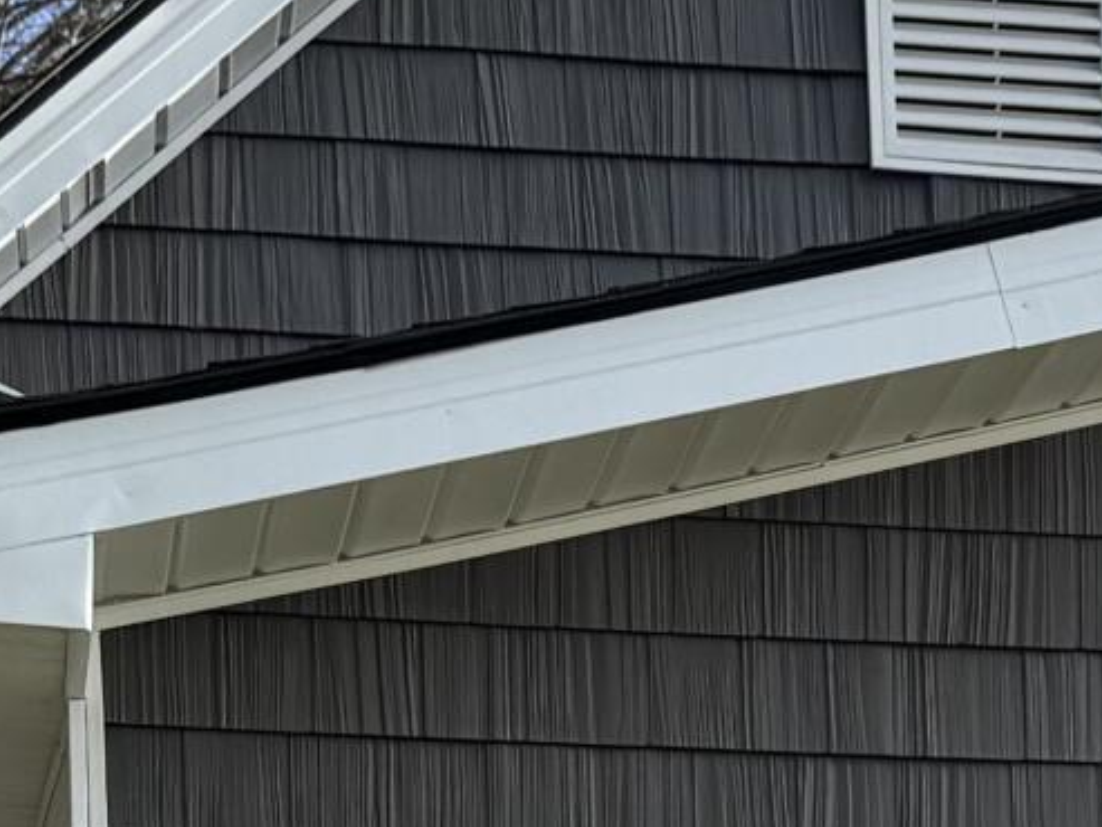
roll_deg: +1.6
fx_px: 4649
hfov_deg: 13.2
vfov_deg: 9.8
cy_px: 1350
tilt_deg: +3.1
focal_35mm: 146
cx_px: 1232
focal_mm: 6.76
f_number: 1.78
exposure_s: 1/2415
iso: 80
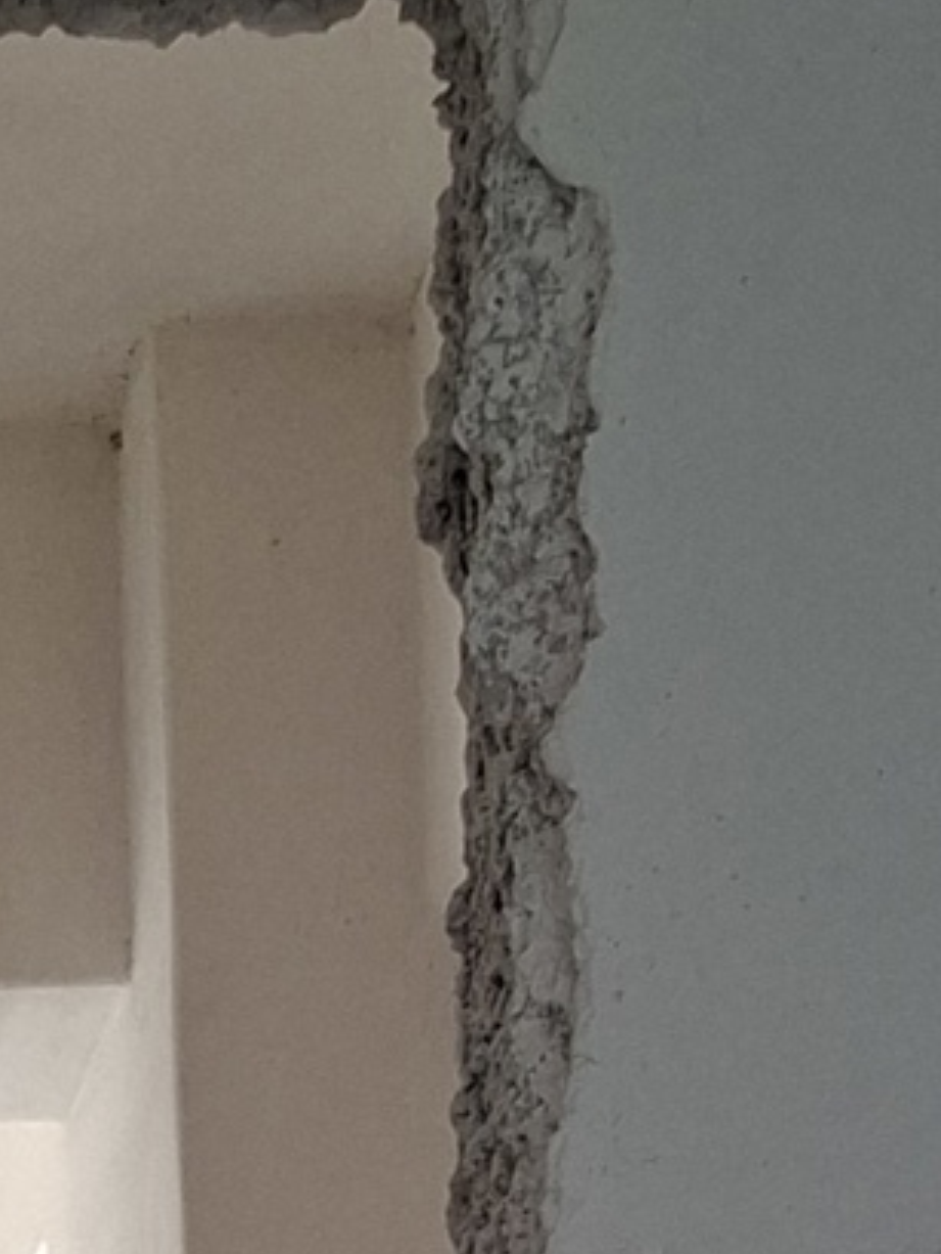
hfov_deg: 10.1
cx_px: -184
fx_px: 5217
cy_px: 3069
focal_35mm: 144
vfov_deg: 11.3
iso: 125
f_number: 1.8
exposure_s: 1/100
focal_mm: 5.54
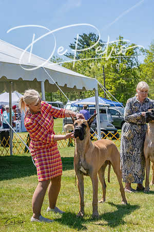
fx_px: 449
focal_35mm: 70
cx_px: 77
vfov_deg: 28.8
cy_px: 116
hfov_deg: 19.5
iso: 400
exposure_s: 1/2500
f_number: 6.3
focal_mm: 70
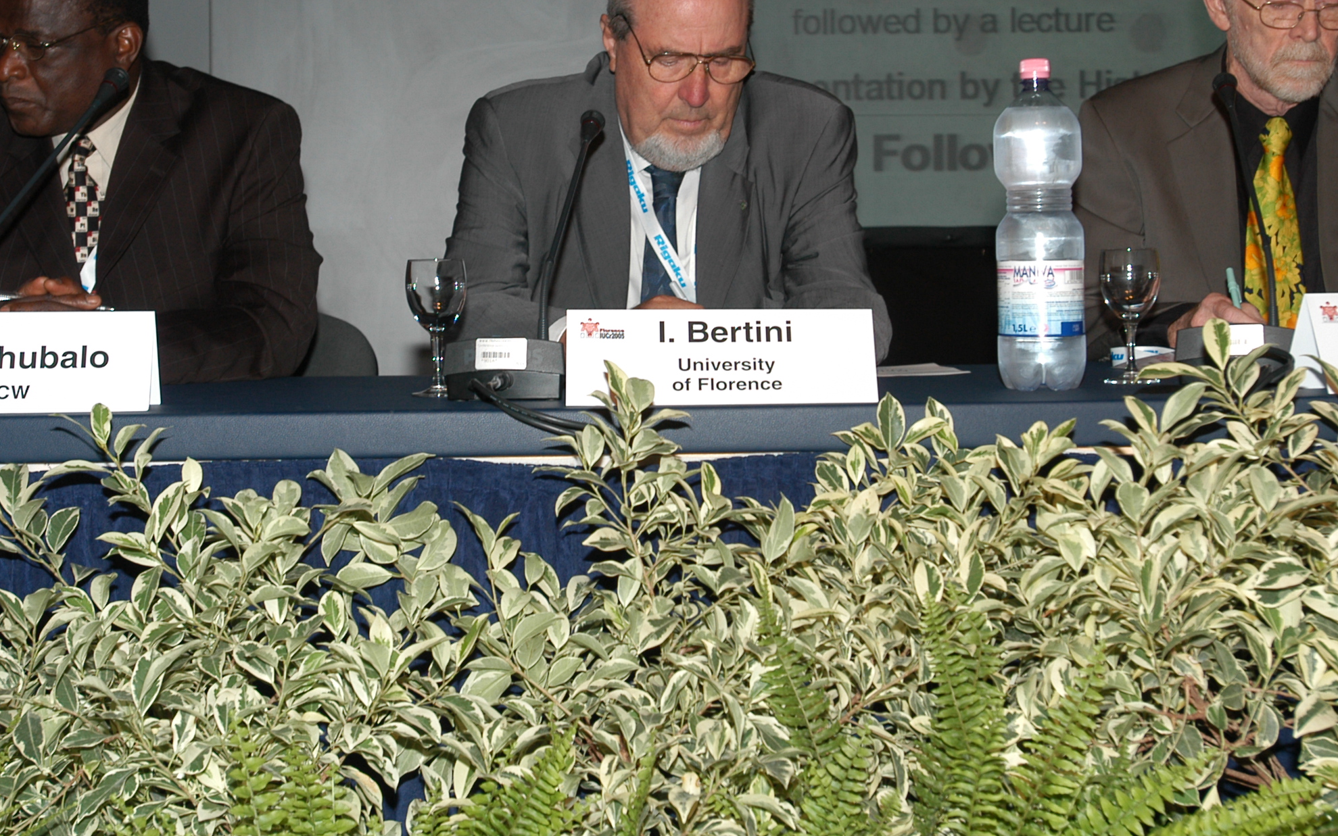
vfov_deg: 19.9
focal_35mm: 65
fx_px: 2370
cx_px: 675
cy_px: 245
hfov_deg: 31.5
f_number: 4
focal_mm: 28
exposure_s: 1/60
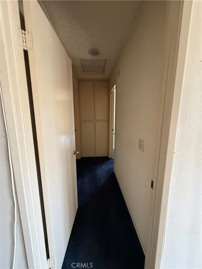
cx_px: 101
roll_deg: +0.9
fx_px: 109
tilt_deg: -9.6
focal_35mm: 14
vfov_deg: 102.1
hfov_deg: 85.7
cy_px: 134
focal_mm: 2.22
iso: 320
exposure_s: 1/73
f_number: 2.2
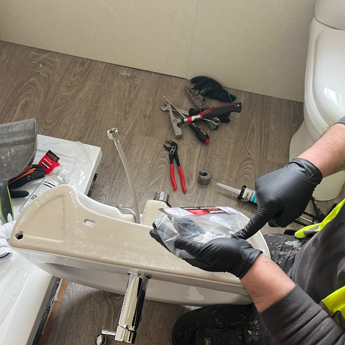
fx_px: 406
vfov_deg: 45.4
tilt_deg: -59.0
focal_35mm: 36
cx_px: 178
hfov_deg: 46.0
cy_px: 228
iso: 160
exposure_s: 1/60
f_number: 1.5
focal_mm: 5.7
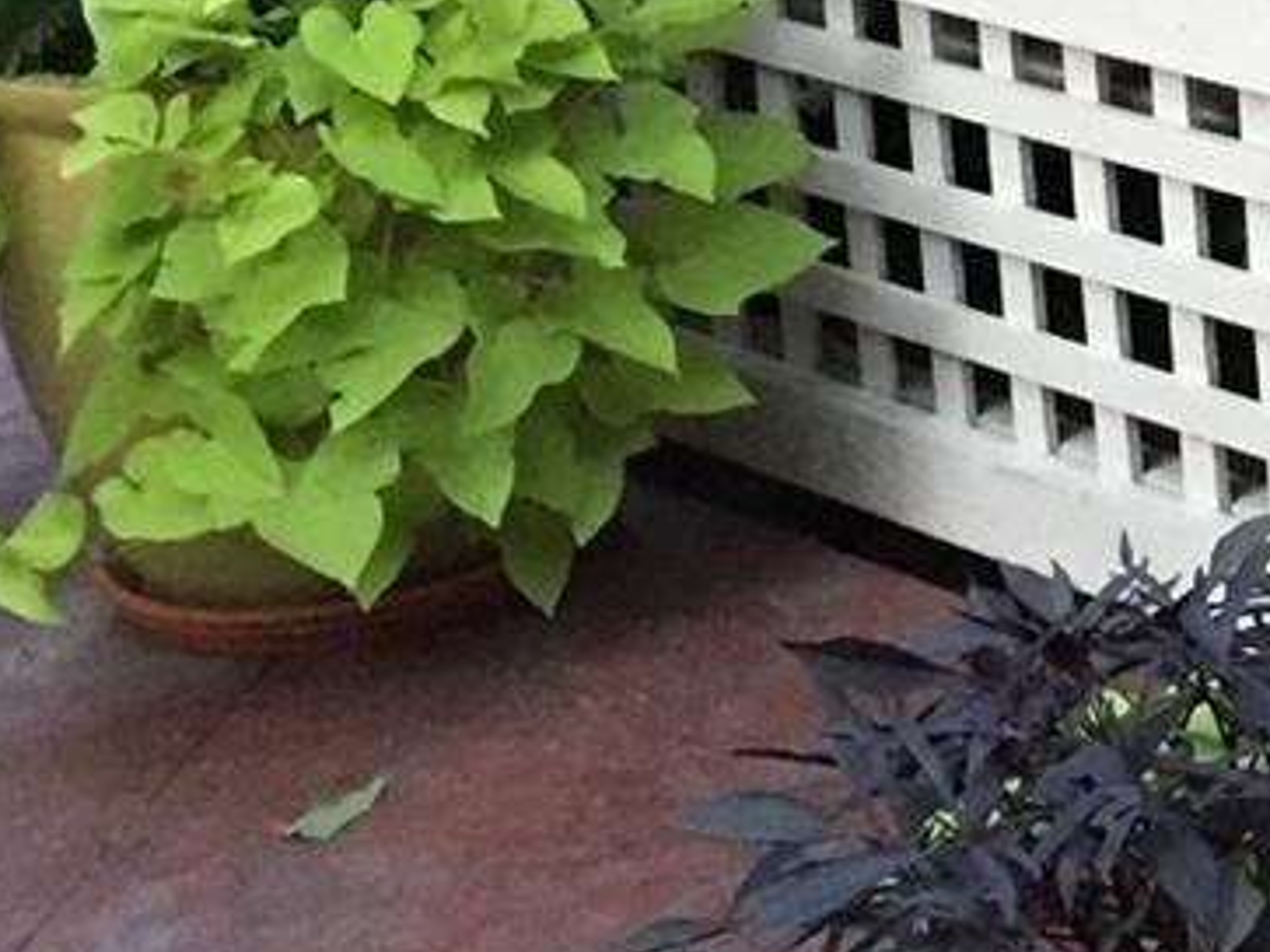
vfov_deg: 11.4
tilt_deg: -16.5
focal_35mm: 128
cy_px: -38
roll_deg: +2.5
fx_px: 4695
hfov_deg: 14.6
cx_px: 1774
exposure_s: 1/30
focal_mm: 4.15
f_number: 2.2
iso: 200
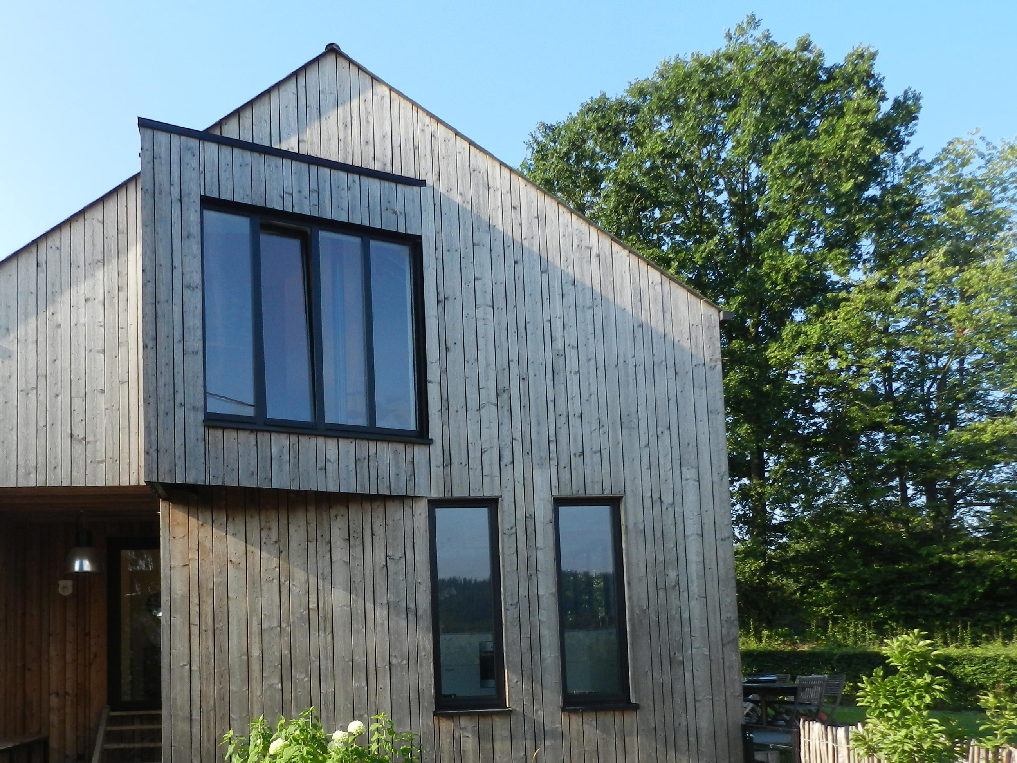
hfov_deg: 53.3
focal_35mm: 34
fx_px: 999
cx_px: 377
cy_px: 561
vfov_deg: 40.7
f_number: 3.4
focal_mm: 4
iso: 160
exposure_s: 1/640
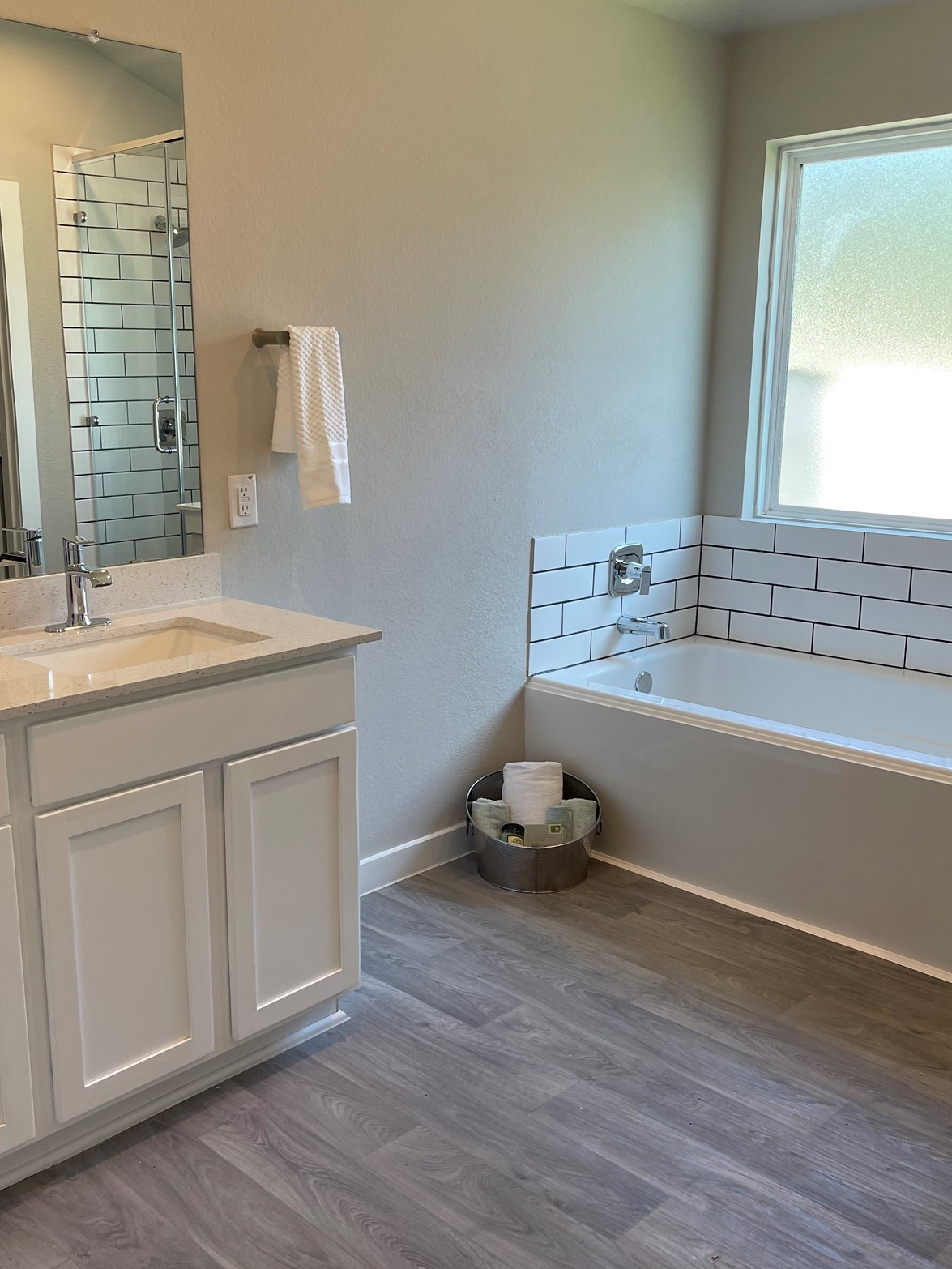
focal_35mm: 34
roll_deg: +0.3
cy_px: 651
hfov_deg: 41.7
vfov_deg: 53.9
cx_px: 393
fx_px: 1246
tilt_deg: -12.8
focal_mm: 5.1
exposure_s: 1/120
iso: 50
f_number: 1.6
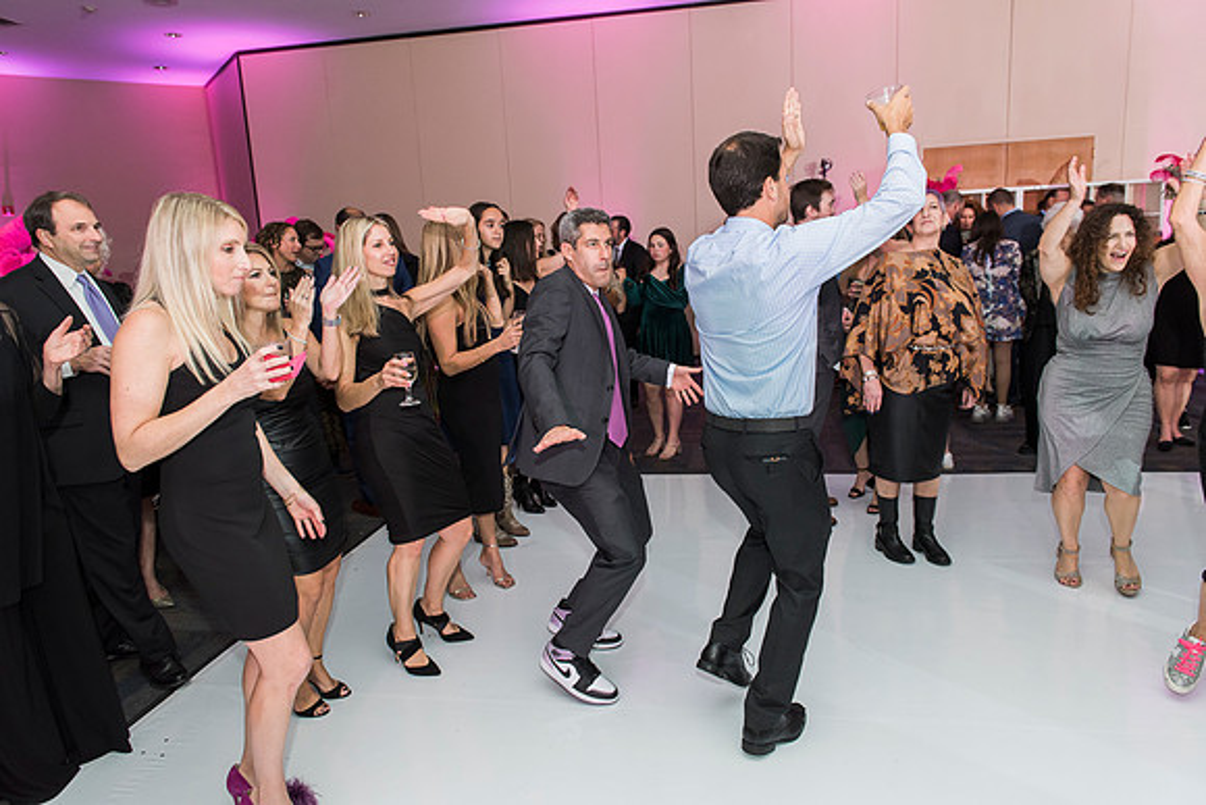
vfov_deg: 53.2
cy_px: 402
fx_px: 804
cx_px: 603
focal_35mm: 24
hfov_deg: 73.7
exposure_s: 1/100
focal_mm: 24
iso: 1000
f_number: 4
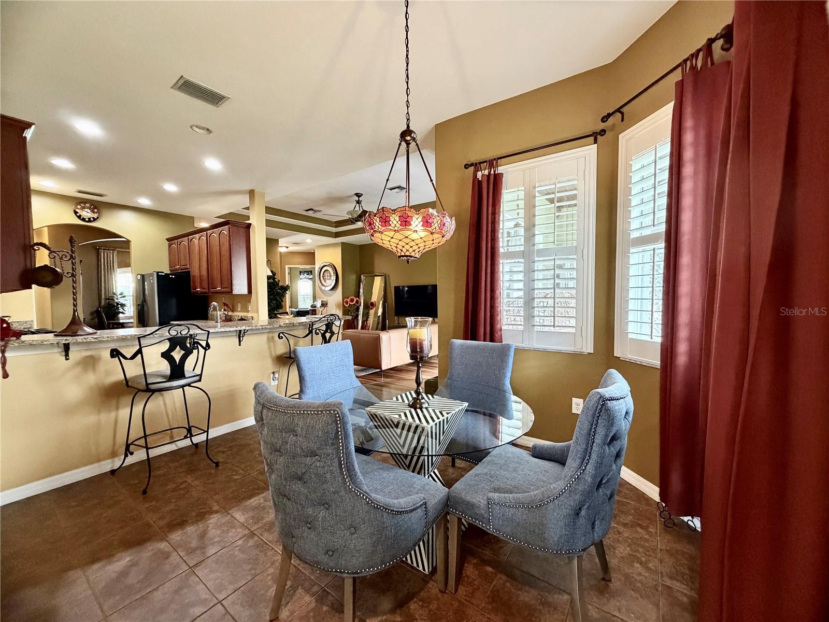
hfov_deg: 102.1
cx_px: 414
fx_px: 335
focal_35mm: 14
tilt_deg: -3.3
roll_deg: +0.2
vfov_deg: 85.7
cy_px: 311
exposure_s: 1/60
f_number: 2.2
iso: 640
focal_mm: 2.22
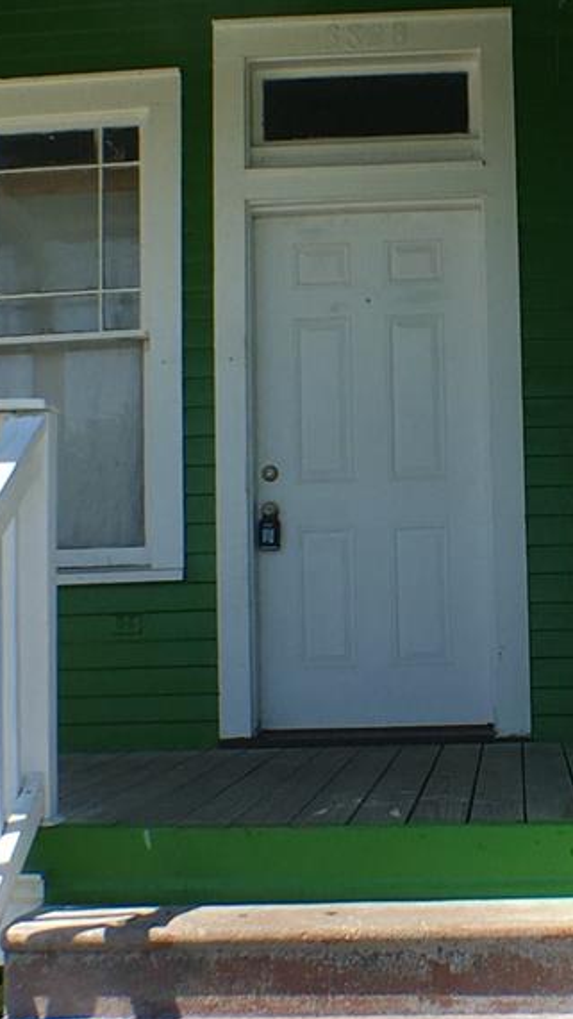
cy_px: 528
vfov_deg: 25.0
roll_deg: -0.1
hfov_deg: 14.2
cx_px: 416
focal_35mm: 85
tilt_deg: +4.4
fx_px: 2297
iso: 25
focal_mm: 4.15
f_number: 2.2
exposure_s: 1/916
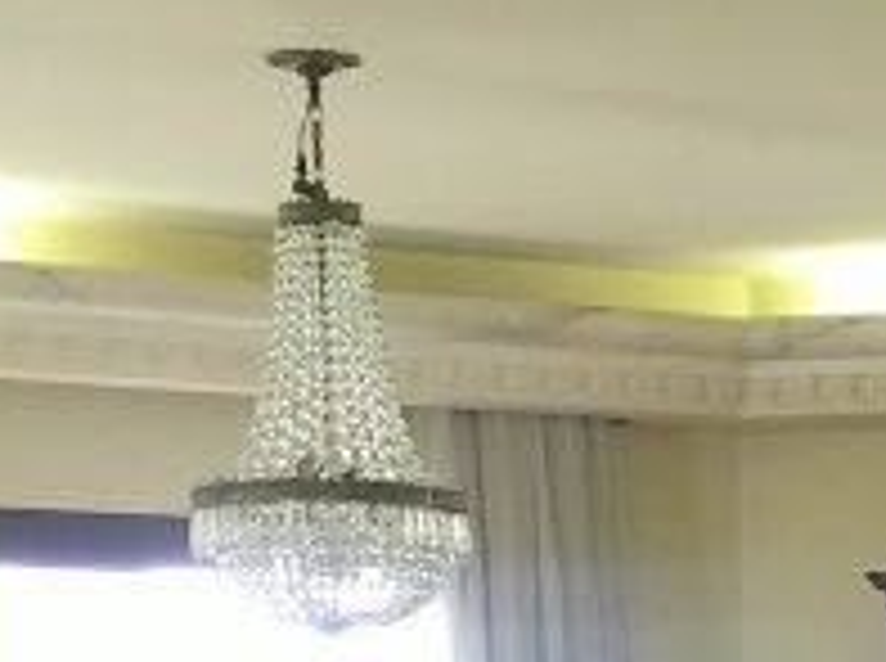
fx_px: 3858
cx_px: 1246
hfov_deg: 12.6
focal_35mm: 151
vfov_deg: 9.4
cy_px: 1171
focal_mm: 4.15
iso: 100
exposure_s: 1/30
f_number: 2.2
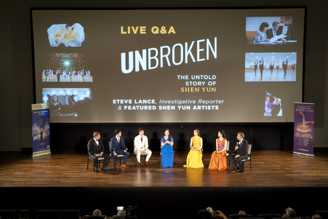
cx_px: 164
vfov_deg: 31.2
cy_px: 110
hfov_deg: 45.4
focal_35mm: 43
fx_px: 392
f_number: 5.6
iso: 3200
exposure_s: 1/60
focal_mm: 43
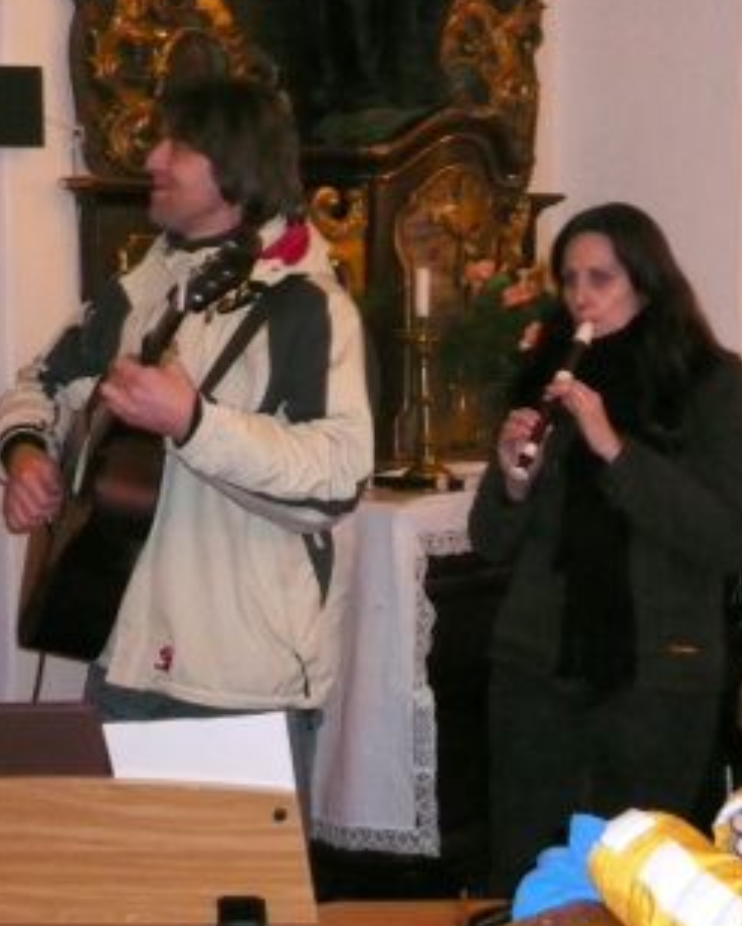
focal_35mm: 83
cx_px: 468
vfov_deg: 23.0
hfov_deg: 18.5
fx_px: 2276
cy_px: 468
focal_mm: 9.6
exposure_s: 1/30
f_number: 4
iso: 400
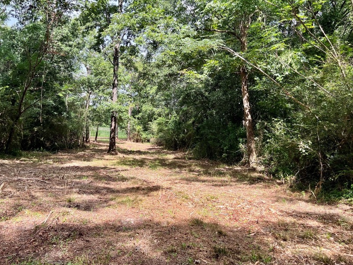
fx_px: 336
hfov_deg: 54.9
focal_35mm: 33
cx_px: 140
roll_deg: -3.9
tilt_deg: -8.7
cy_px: 134
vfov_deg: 42.9
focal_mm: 5.7
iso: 50
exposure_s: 1/846
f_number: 1.5
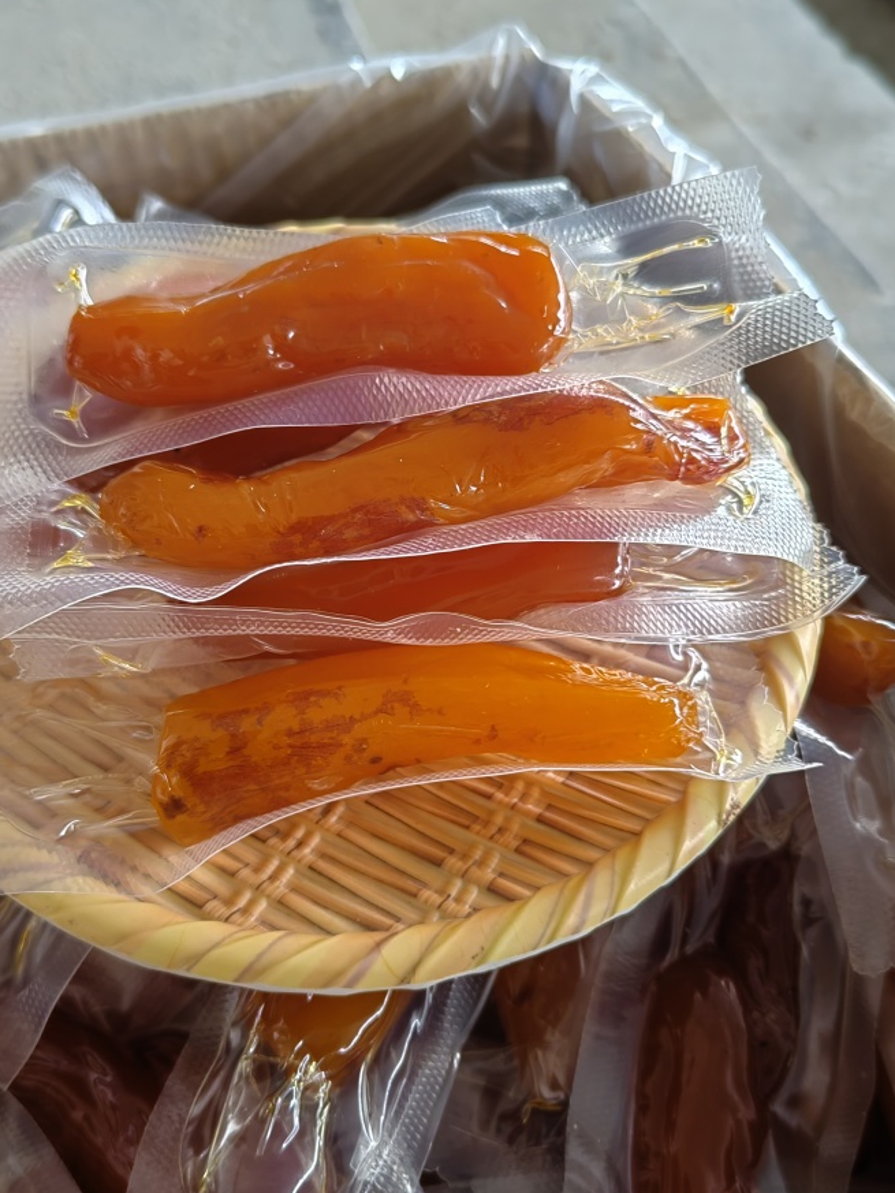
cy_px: 579
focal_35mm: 33
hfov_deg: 42.9
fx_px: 1137
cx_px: 410
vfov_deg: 55.3
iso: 125
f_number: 1.9
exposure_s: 1/100
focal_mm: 5.52
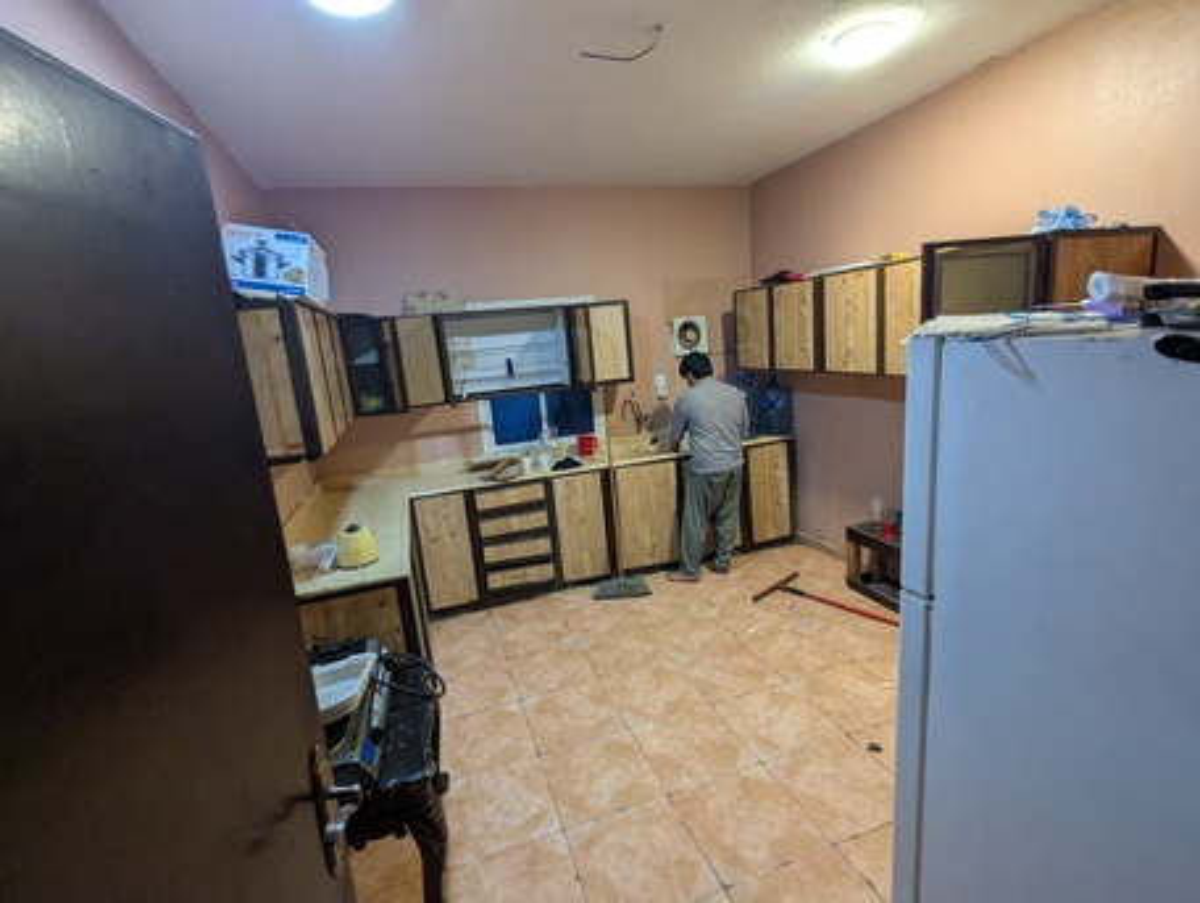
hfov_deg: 94.4
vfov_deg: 78.2
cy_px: 452
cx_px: 600
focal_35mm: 16
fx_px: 555
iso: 353
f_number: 2.2
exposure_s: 1/60
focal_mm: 2.35
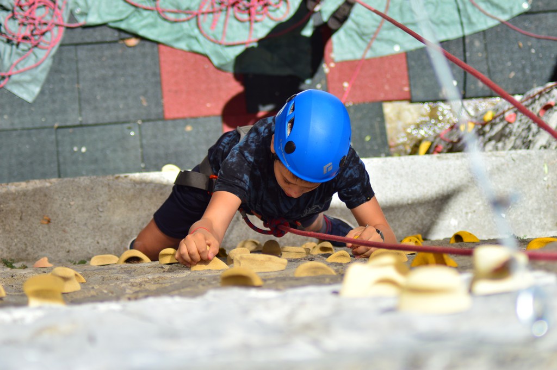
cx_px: 278
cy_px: 185
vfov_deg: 13.0
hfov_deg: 19.5
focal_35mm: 105
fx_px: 1623
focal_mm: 70
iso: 100
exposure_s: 1/640
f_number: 4
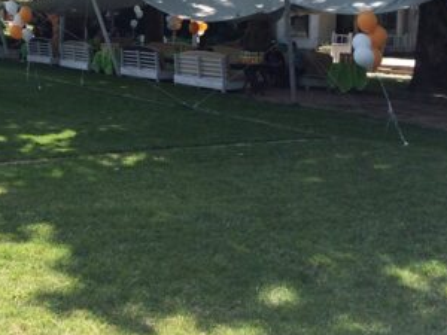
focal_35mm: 58
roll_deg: -1.2
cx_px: 82
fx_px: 749
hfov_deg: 32.2
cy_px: 40
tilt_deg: -1.8
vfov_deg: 24.6
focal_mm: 4.15
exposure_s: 1/1053
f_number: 2.2
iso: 32
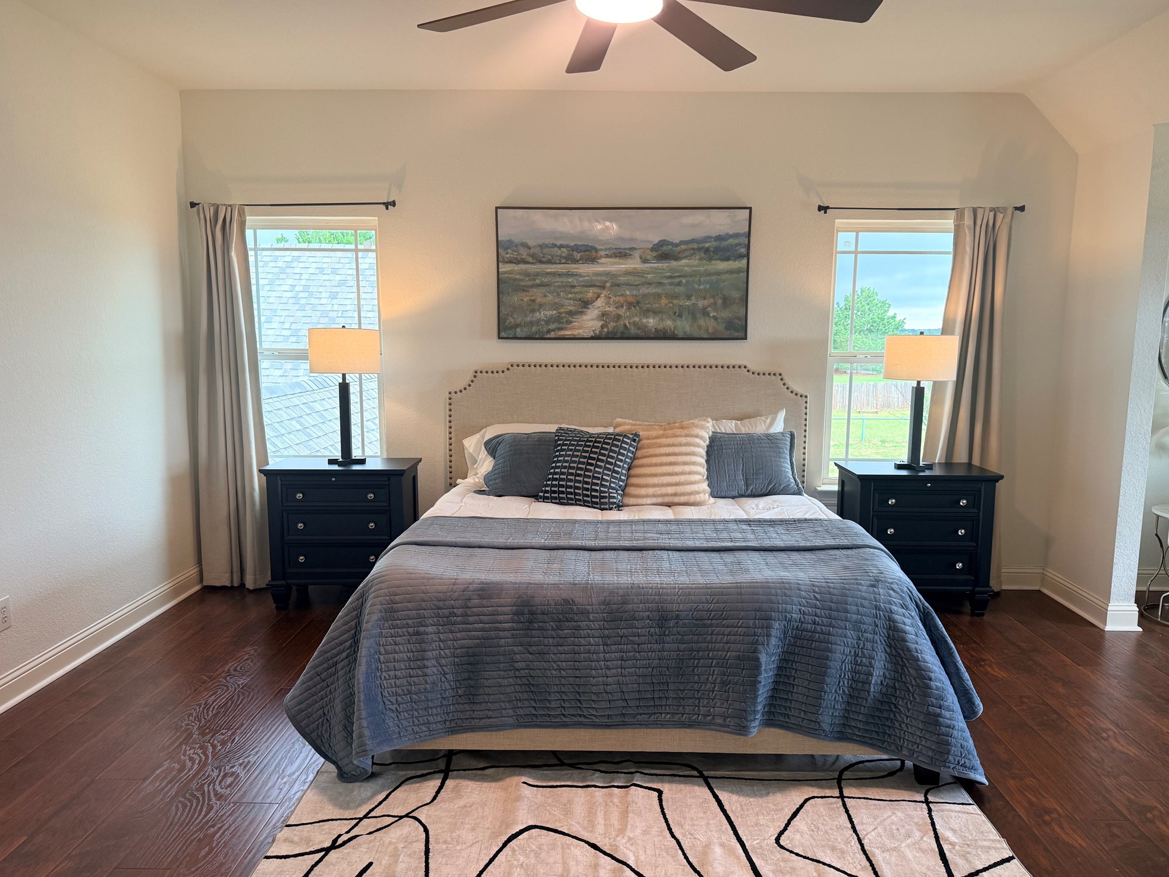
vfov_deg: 54.9
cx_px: 603
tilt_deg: -8.4
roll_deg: -0.4
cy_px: 449
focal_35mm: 25
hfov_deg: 69.4
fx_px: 844
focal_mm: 6.76
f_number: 1.78
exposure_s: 1/120
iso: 160
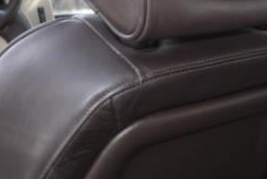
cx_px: 221
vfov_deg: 15.2
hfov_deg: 22.7
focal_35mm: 88
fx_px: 653
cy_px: -18
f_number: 3.5
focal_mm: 18
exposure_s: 1/60
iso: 200
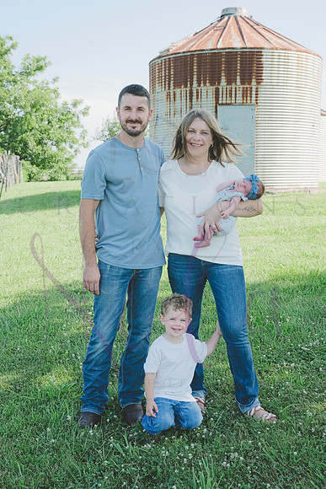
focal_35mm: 46
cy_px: 244
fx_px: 624
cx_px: 163
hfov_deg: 29.3
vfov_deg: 42.7
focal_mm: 46
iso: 400
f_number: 8
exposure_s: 1/320
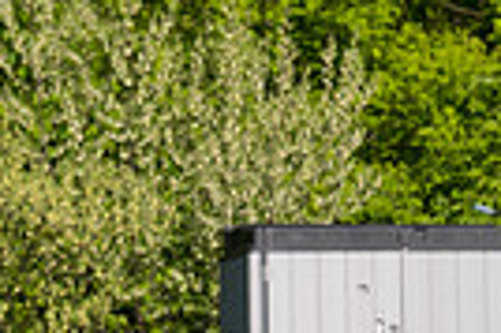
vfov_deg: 1.1
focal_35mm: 1300
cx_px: -561
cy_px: 348
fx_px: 18070
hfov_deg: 1.6
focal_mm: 200
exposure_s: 1/1600
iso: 250
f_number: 5.6
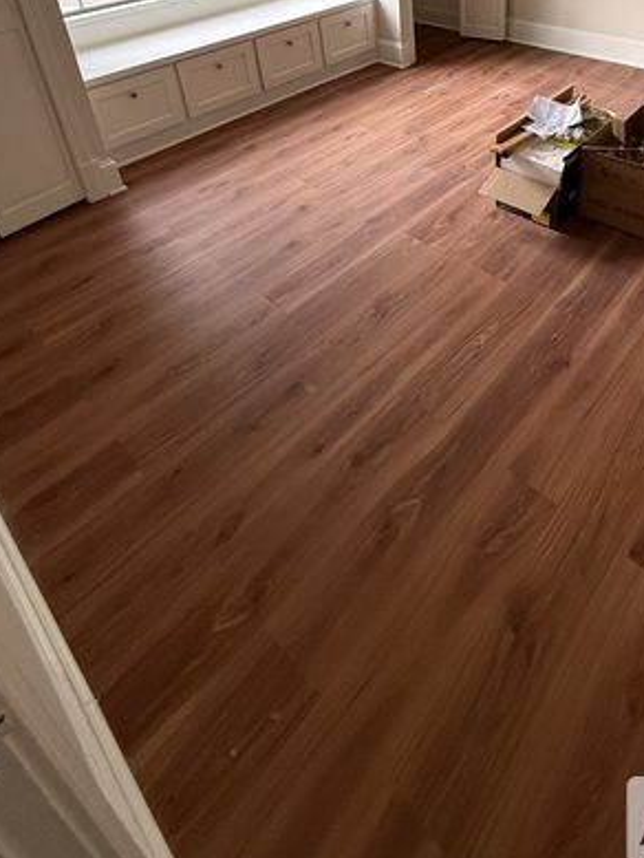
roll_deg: +1.8
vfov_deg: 63.0
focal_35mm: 24
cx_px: 432
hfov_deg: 55.6
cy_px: 129
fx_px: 595
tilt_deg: -26.0
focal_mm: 2.22
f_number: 2.2
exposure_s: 1/96
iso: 320
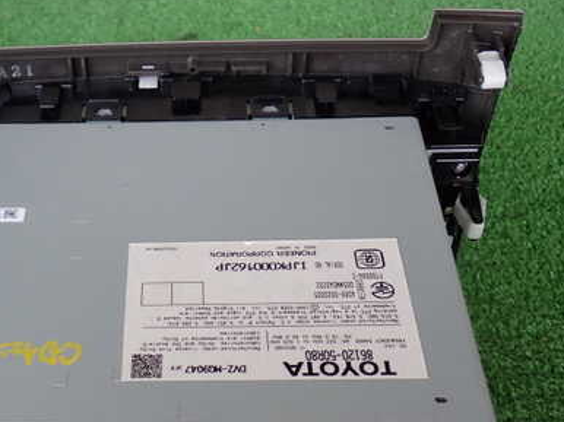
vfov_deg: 25.8
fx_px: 912
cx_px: 146
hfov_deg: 33.7
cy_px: 308
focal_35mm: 56
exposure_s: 1/80
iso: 125
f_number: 2.5
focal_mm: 6.37
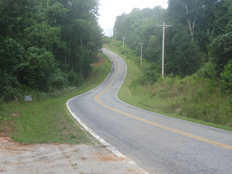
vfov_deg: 26.1
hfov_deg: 34.3
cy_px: 88
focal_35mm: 56
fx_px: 375
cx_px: 114
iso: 100
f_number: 4
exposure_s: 1/125
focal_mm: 9.9
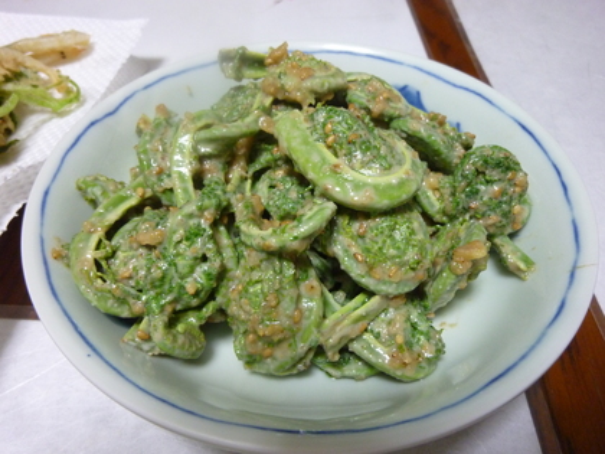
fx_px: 437
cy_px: 227
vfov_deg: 54.9
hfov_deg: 69.4
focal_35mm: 25
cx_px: 302
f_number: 3.3
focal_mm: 4.5
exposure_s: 1/25
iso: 400
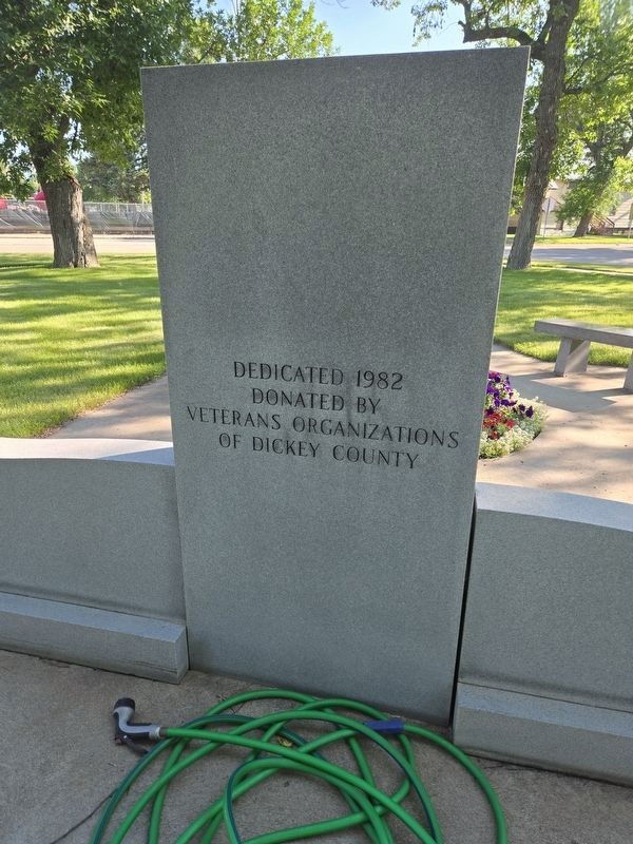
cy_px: 422
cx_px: 316
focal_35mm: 23
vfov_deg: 73.9
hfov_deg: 58.9
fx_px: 561
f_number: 1.8
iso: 25
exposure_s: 1/407
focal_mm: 5.4
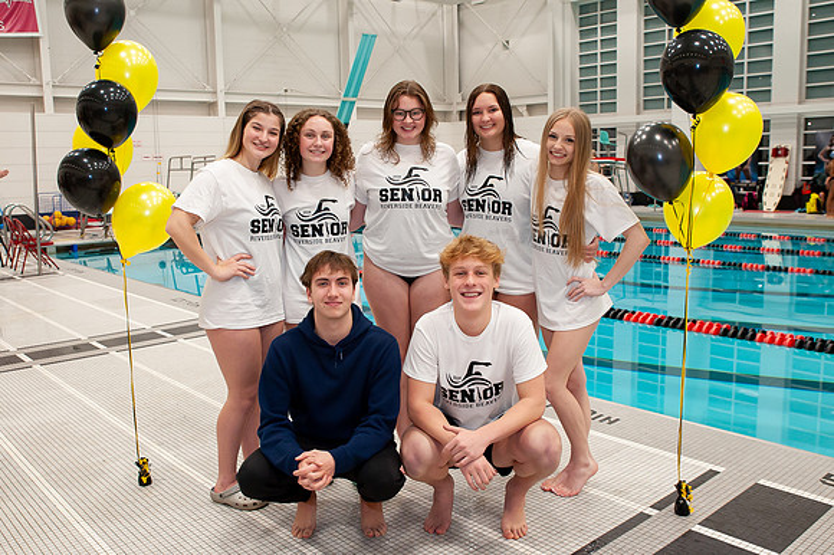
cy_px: 267
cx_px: 405
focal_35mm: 32
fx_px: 737
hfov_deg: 59.0
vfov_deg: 41.3
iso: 640
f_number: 6.3
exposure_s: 1/80
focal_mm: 26
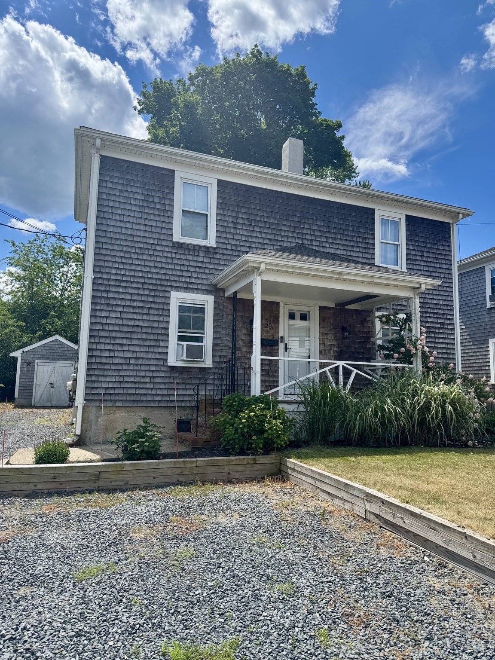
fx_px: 458
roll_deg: -1.3
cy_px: 330
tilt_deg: +5.1
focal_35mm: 24
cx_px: 248
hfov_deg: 56.8
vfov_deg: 71.6
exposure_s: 1/4310
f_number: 1.78
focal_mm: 6.76
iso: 80
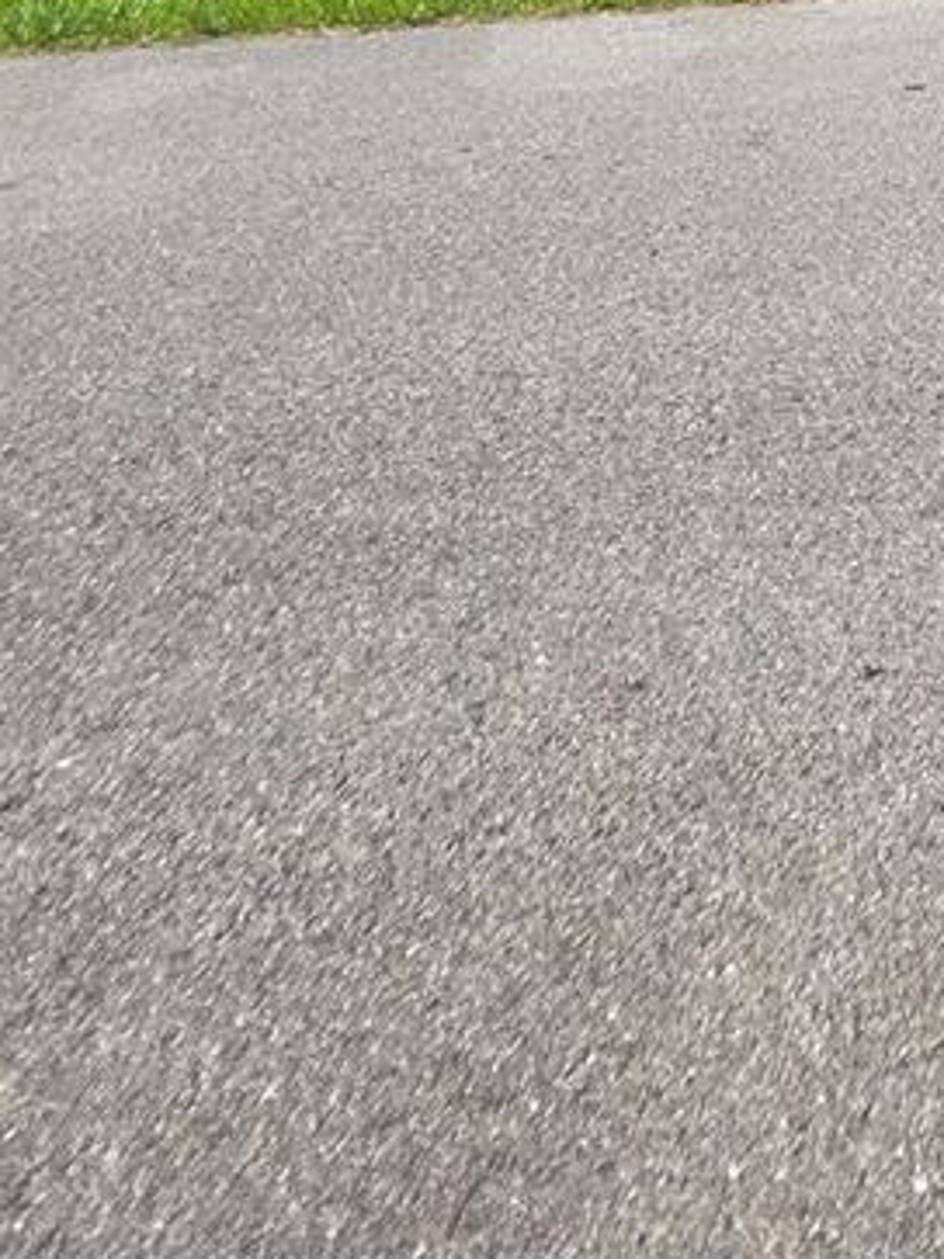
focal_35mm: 43
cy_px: -746
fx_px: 1564
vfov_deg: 26.6
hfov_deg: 28.2
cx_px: 1197
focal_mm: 2.2
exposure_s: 1/1465
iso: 40
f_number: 1.9
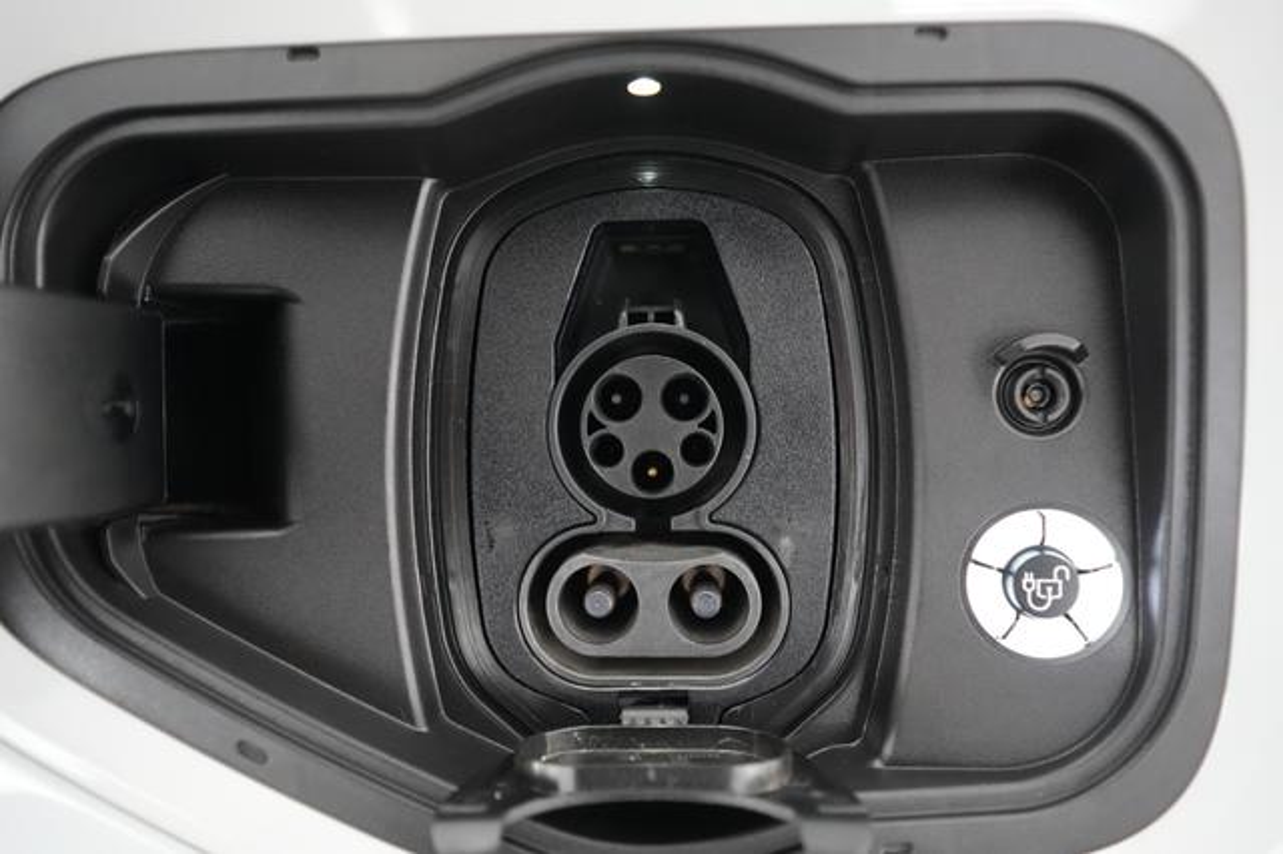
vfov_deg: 53.1
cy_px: 427
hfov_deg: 73.8
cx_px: 642
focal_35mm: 24
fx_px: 855
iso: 8000
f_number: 2.8
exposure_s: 1/60
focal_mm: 24
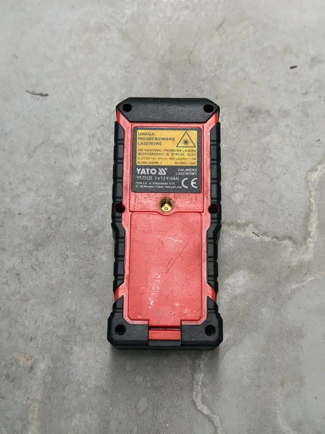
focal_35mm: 48
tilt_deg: -74.4
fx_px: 601
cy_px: 217
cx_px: 162
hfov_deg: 30.3
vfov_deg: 39.7
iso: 100
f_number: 1.78
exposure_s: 1/71
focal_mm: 6.76
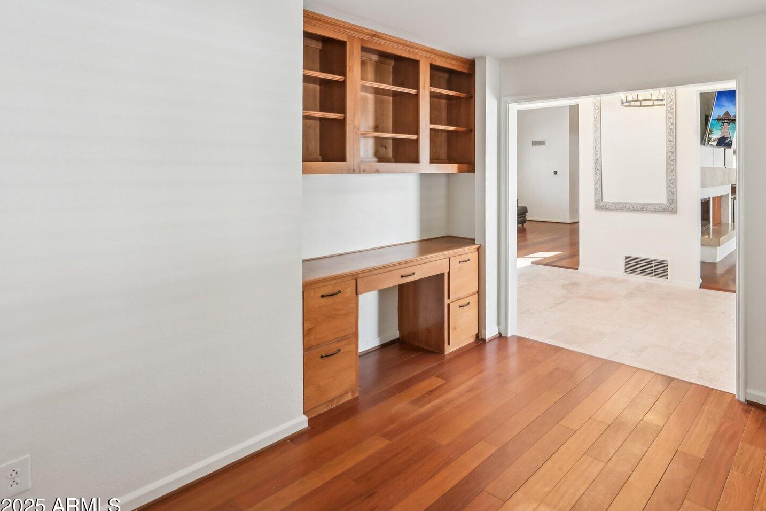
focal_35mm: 20
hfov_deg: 79.5
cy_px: 175
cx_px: 545
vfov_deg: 60.6
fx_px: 426
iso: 500
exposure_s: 1/50
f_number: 8
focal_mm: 14
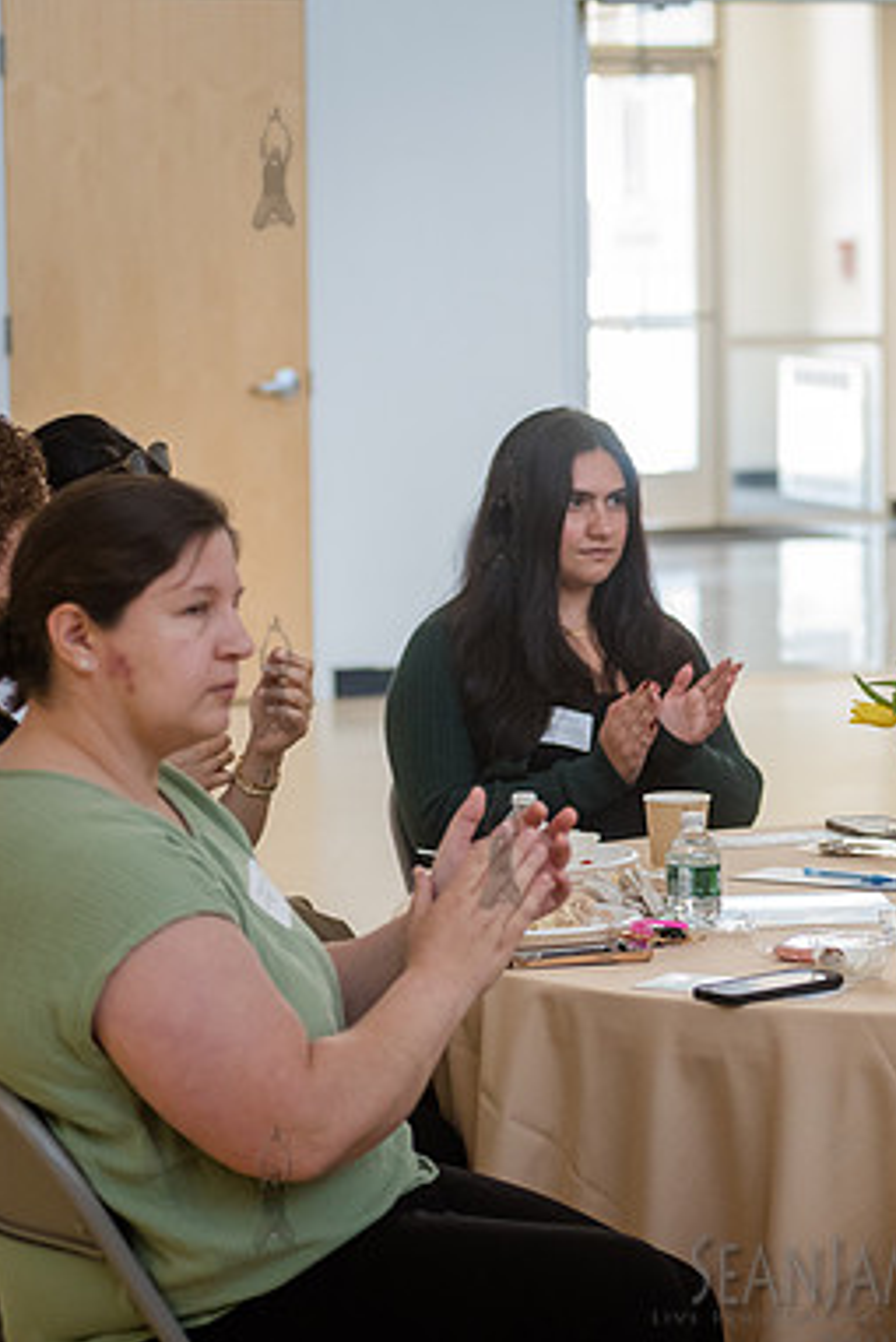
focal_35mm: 125
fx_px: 4662
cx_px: 952
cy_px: 676
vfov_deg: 16.4
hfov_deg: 10.9
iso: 2500
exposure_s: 1/200
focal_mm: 80
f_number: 3.5
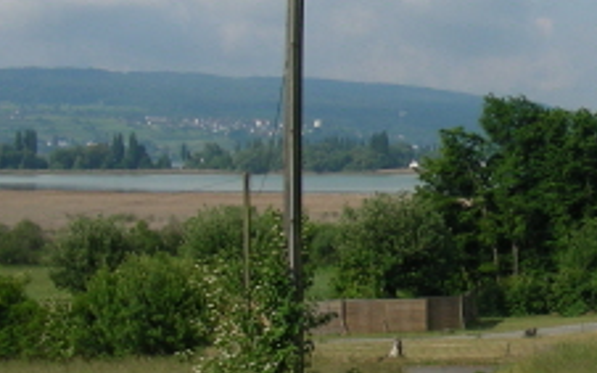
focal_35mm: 114
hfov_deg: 17.4
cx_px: 721
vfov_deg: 11.5
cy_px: 172
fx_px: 1854
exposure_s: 1/200
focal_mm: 6.3
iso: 50
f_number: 4
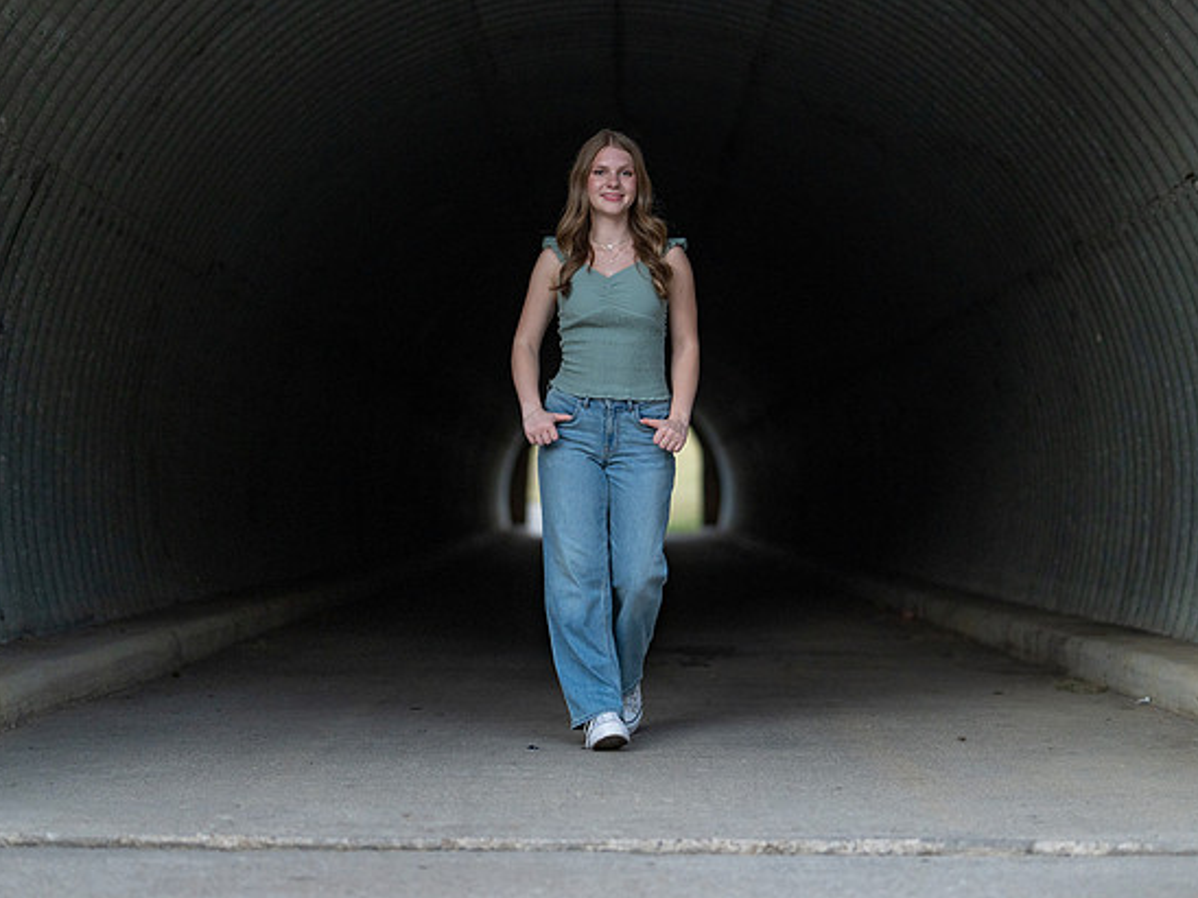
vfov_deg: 22.9
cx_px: 627
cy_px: 418
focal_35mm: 64
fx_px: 2215
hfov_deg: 30.3
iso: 640
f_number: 1.2
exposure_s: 1/800
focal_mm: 50
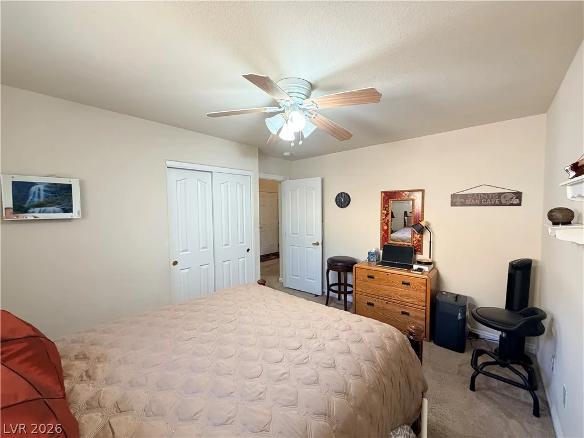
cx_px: 292
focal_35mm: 14
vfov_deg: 85.7
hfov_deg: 102.1
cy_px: 219
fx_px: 236
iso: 400
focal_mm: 2.22
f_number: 2.2
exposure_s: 1/60
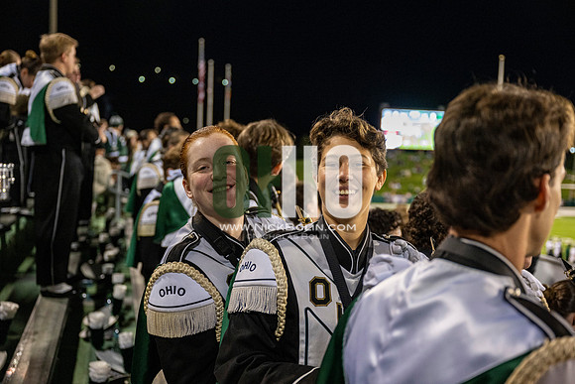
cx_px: 288
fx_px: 735
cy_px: 192
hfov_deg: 42.7
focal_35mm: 46
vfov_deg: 29.3
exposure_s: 1/500
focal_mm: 46
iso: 2000
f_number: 3.2
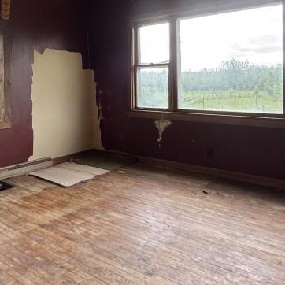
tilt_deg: -0.9
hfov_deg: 45.8
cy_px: 87
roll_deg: +1.0
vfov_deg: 46.2
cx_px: 77
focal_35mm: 35
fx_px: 326
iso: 64
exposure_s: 1/99
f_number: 2.2
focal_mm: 2.22
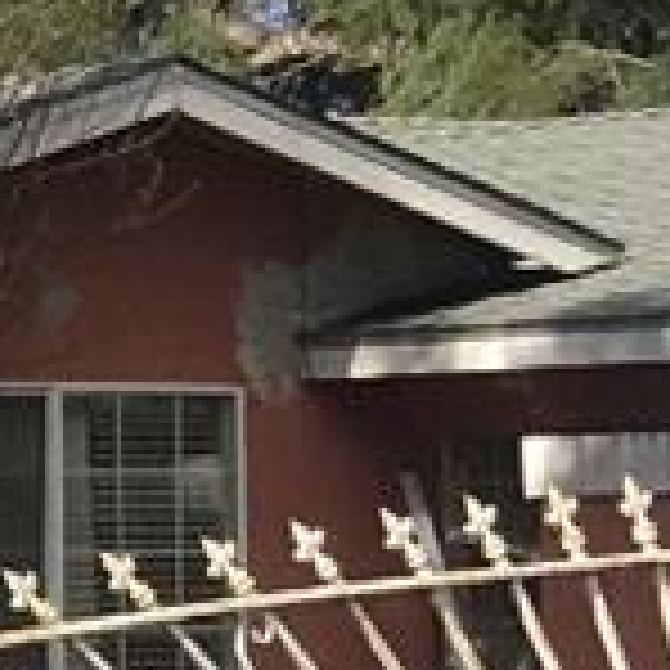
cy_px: 850
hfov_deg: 5.8
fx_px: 5650
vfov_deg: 6.7
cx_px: -2046
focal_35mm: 258
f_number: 2.2
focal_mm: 4.15
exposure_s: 1/1374
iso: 25
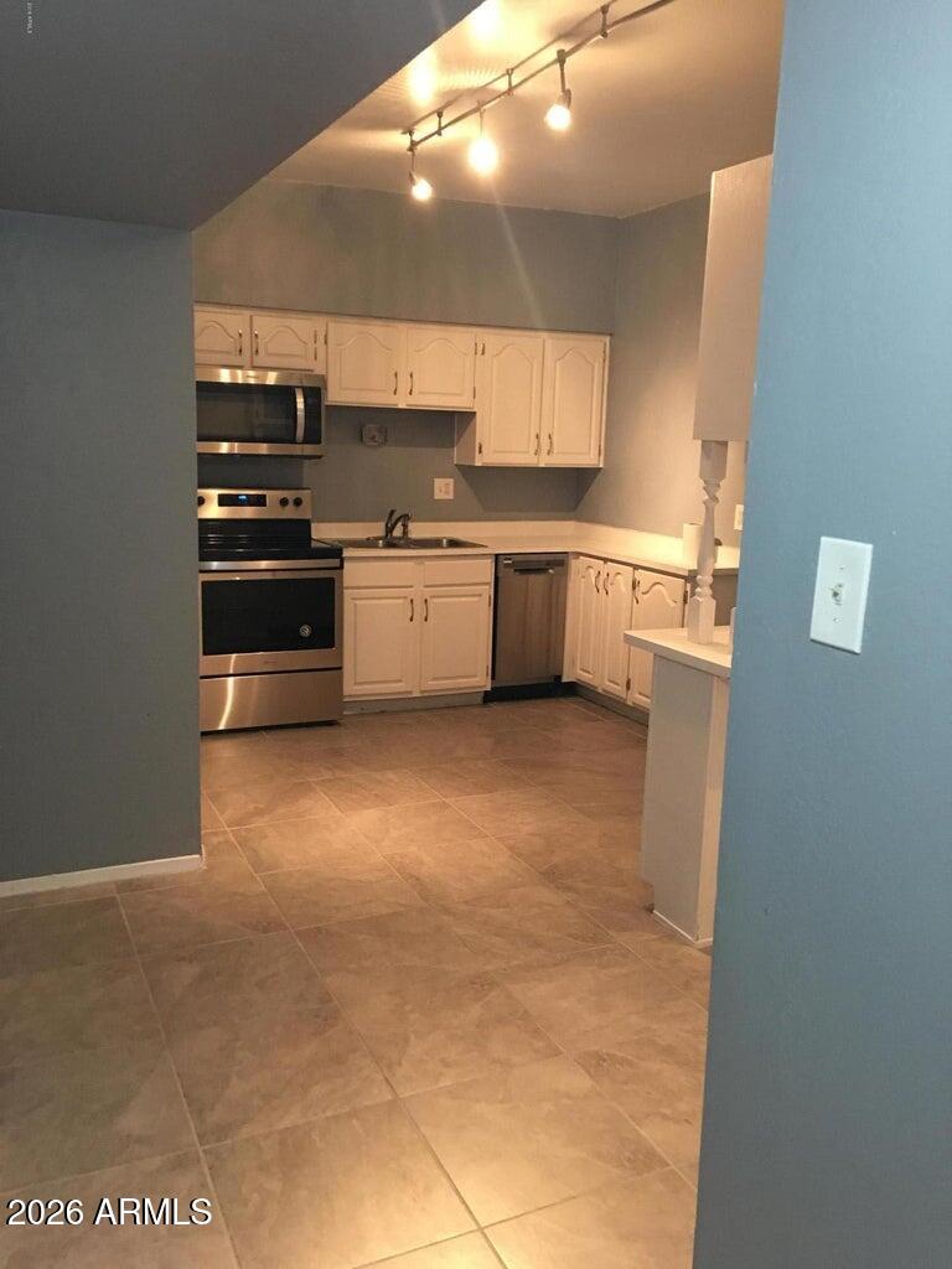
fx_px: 1063
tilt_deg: -7.1
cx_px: 476
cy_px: 634
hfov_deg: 48.2
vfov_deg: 61.7
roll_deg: -2.1
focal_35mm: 29
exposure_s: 1/10
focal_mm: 4.15
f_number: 2.2
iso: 100
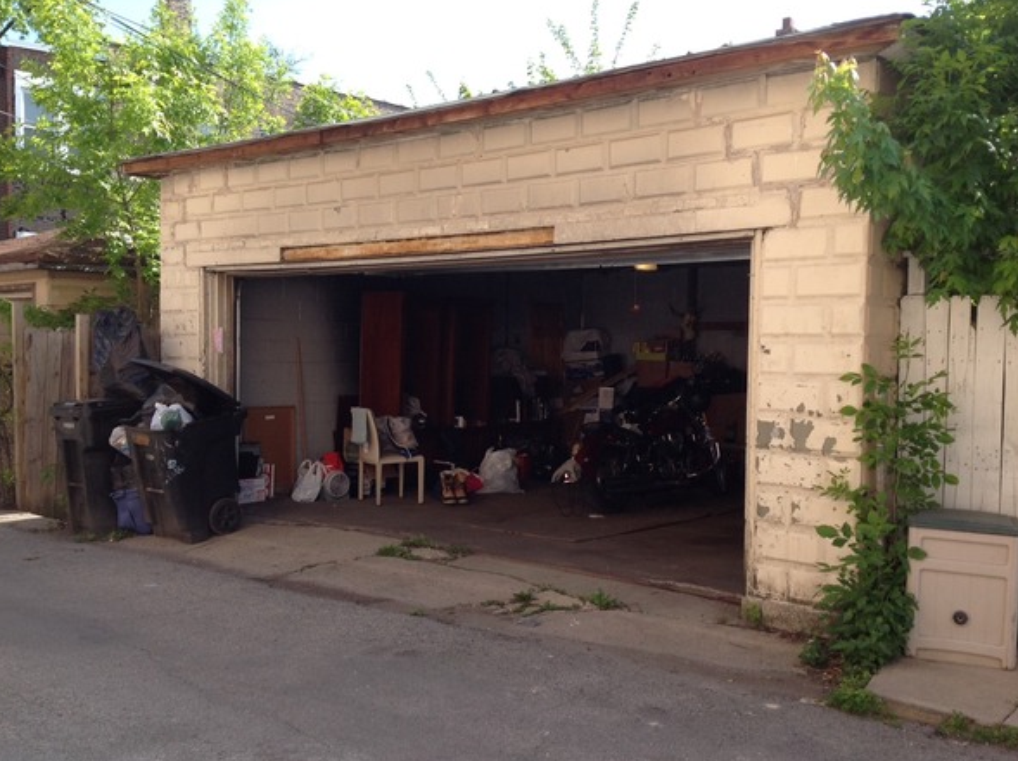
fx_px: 1116
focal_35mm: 38
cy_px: 405
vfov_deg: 37.6
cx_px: 510
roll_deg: -0.1
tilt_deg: -2.3
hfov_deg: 49.0
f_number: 2.4
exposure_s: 1/581
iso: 50
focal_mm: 4.28
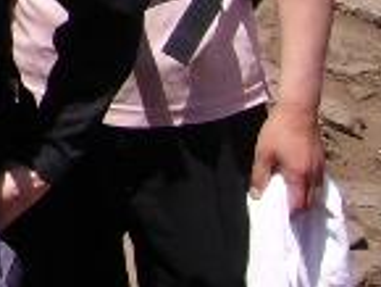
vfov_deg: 9.2
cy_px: -213
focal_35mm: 154
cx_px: -389
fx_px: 1696
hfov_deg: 11.5
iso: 50
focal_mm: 5.95
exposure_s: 1/324
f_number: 5.8
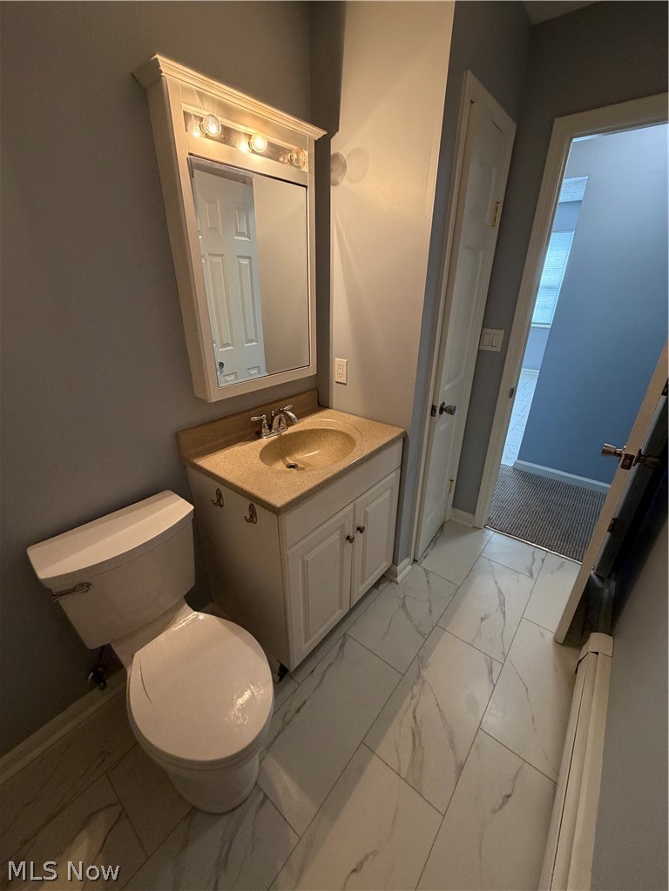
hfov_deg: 85.7
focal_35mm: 14
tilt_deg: -26.1
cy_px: 446
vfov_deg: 102.1
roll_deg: -0.3
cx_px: 334
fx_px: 361
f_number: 2.2
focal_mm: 2.22
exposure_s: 1/60
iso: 250
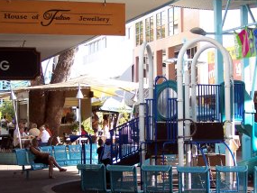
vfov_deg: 15.9
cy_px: 121
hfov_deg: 21.1
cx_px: 151
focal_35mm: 93
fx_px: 691
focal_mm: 9.8
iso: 80
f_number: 3.1
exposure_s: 1/180
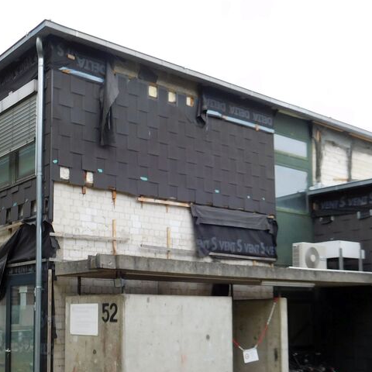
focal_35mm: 46
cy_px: 274
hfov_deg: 36.6
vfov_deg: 36.0
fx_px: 559
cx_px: 144
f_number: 3.4
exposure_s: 1/60
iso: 125
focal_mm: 4.5
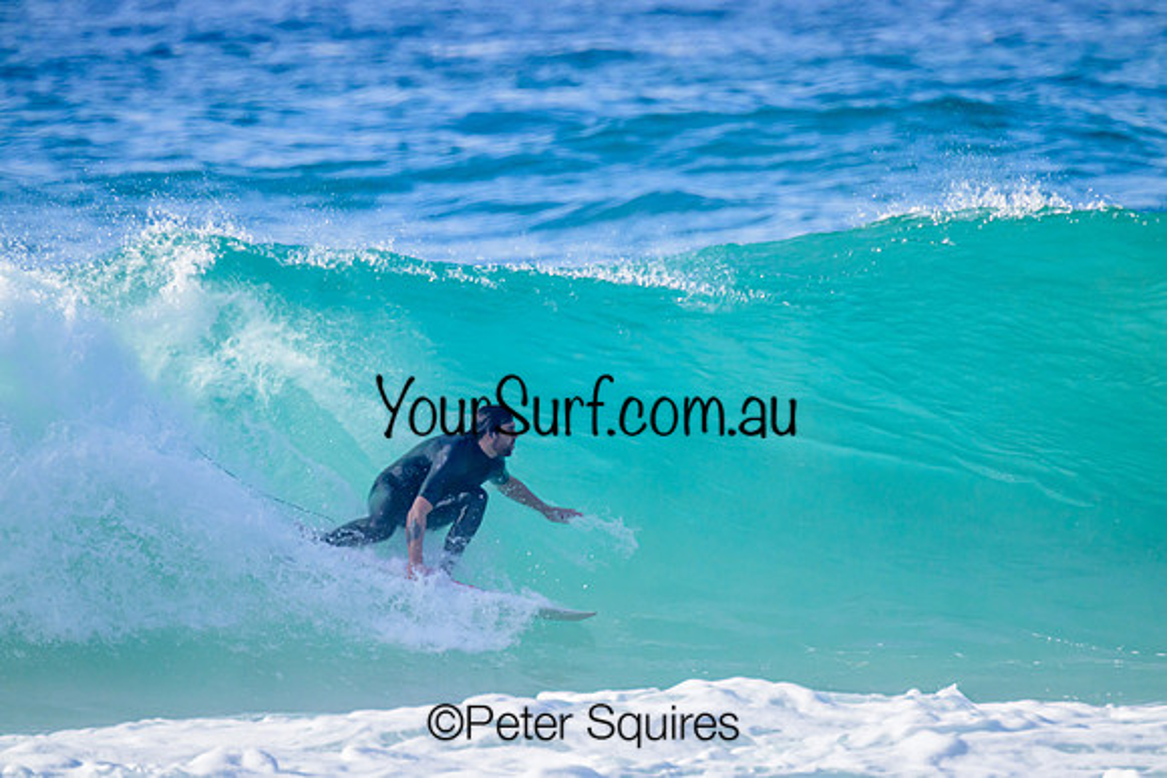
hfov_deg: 2.6
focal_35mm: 800
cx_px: 584
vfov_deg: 1.7
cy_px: 389
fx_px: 25938
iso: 900
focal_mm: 800
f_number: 11
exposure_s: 1/2000
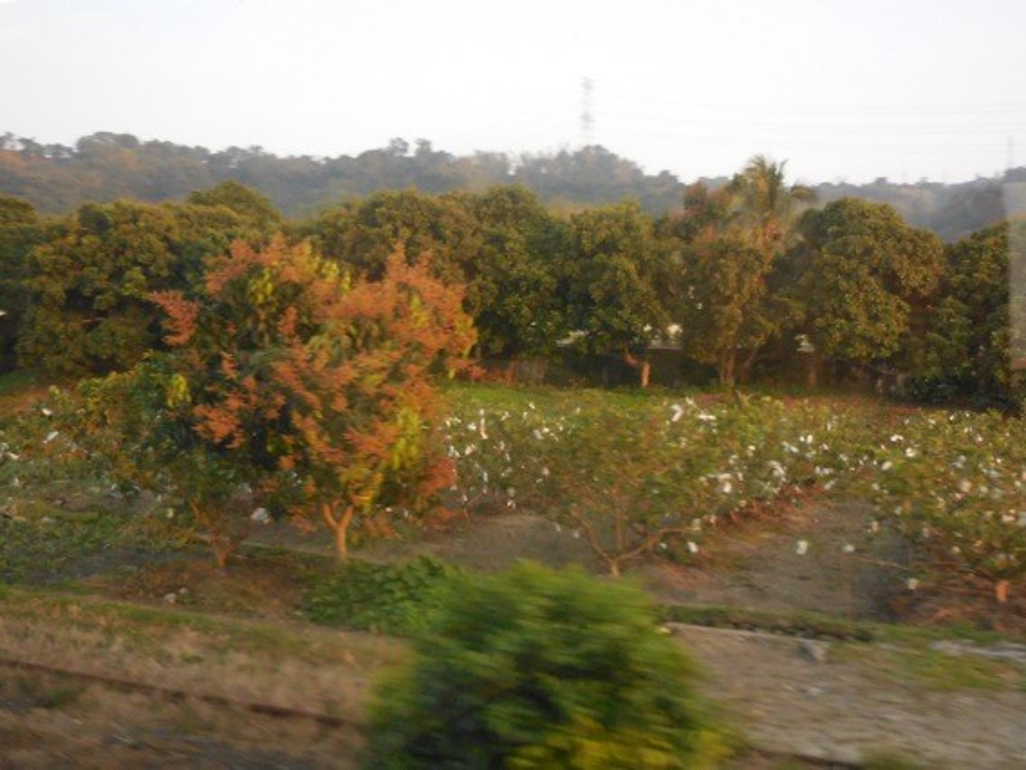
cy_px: 385
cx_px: 513
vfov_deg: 36.8
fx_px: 1156
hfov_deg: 47.9
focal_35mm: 39
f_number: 3.9
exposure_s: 1/200
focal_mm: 7
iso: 800
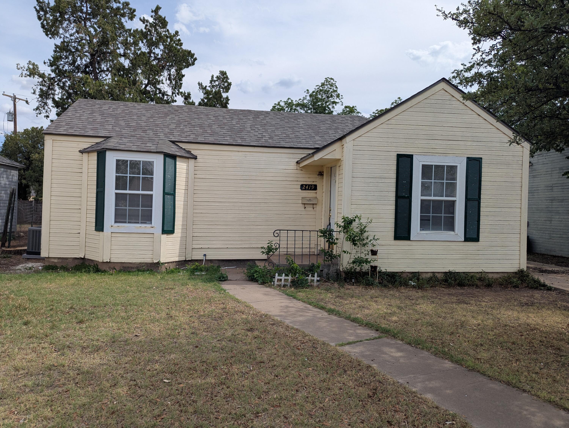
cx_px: 284
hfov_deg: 71.5
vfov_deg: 56.9
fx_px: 395
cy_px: 214
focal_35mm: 24
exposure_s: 1/2513
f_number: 1.85
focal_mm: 6.81
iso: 50
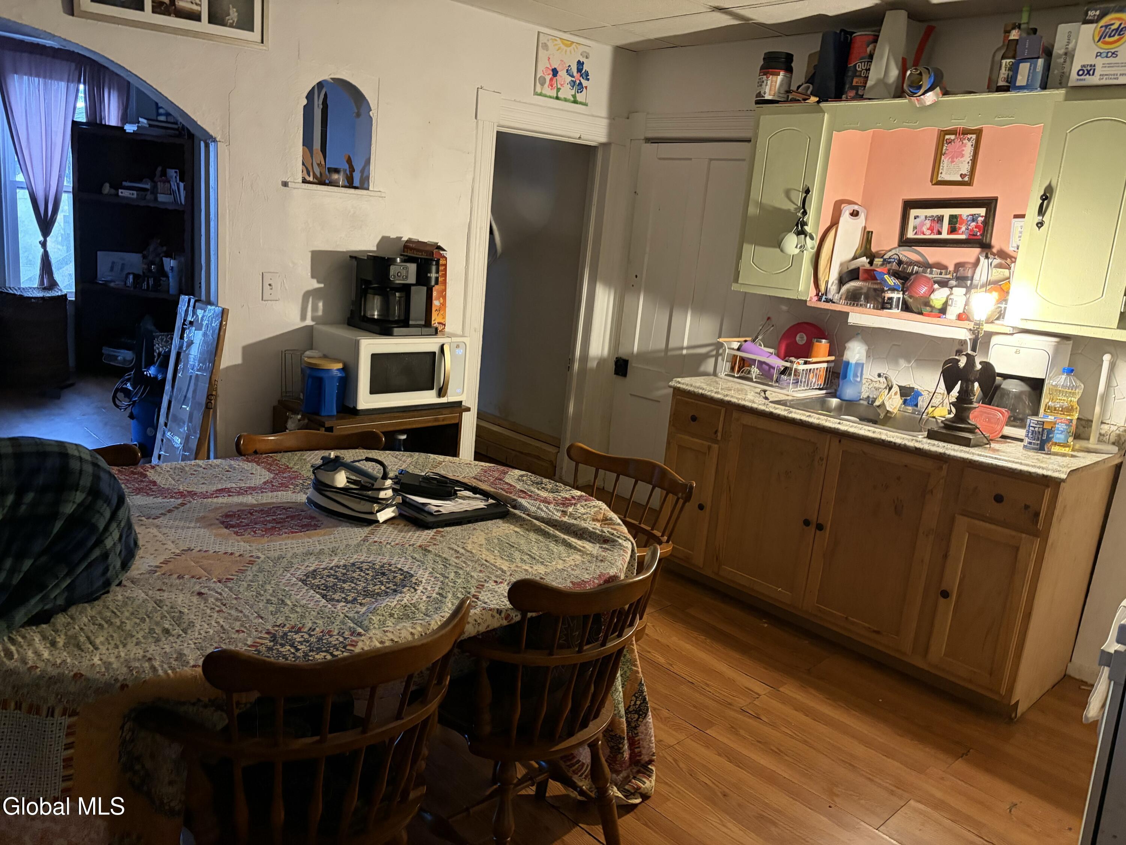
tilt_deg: -12.0
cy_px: 422
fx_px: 846
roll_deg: -5.2
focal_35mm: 26
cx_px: 563
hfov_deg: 67.3
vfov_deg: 53.1
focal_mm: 5.96
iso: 500
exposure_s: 1/30
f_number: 1.6
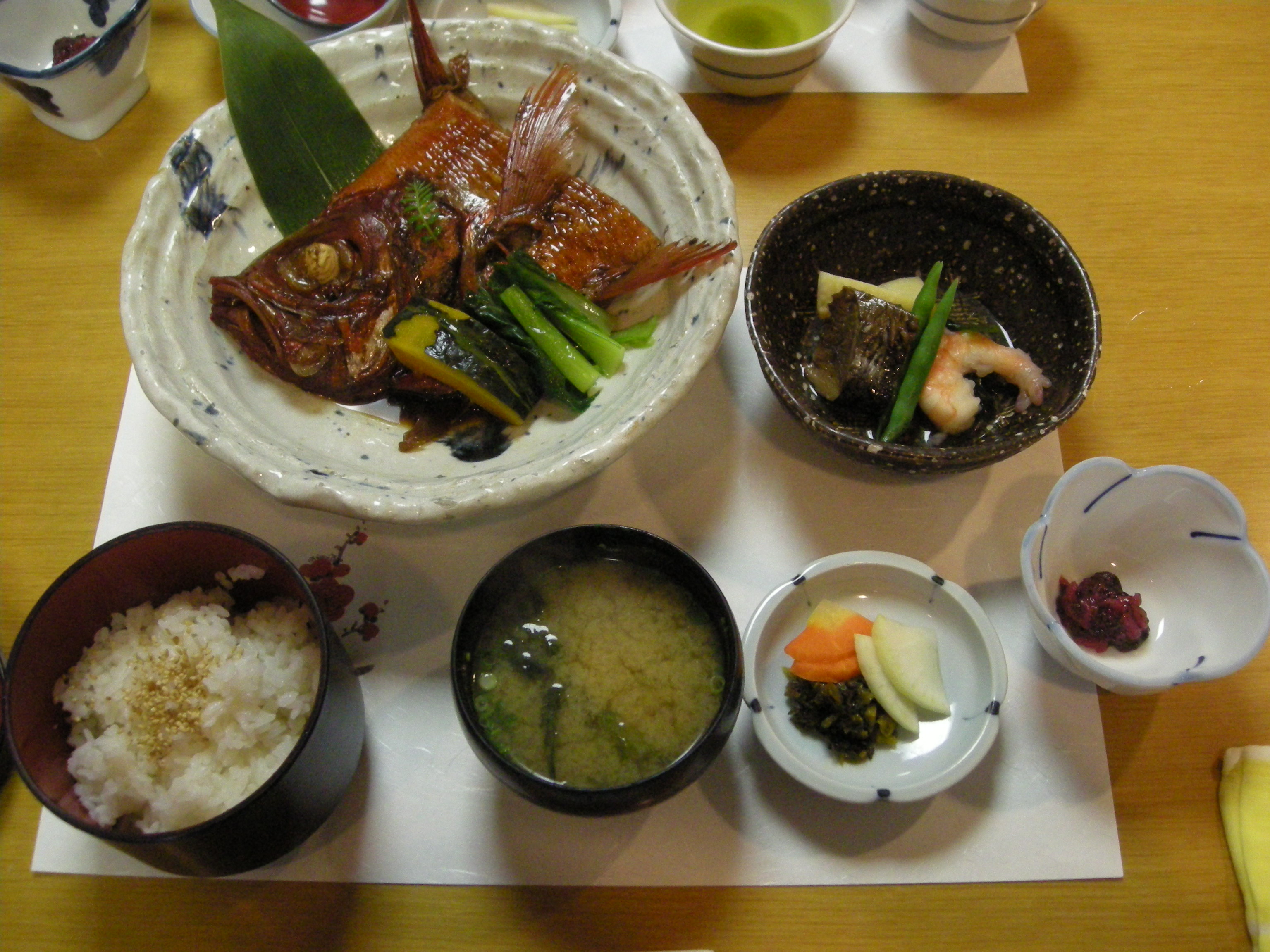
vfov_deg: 40.7
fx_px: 1284
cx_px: 635
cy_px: 476
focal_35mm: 35
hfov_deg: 52.6
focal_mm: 5.7
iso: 400
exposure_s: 1/33.5
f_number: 2.8
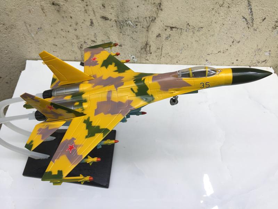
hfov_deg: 61.7
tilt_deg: -55.3
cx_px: 139
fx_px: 233
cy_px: 104
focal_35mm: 29
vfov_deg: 48.2
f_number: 2.2
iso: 32
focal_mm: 4.15
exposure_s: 1/180
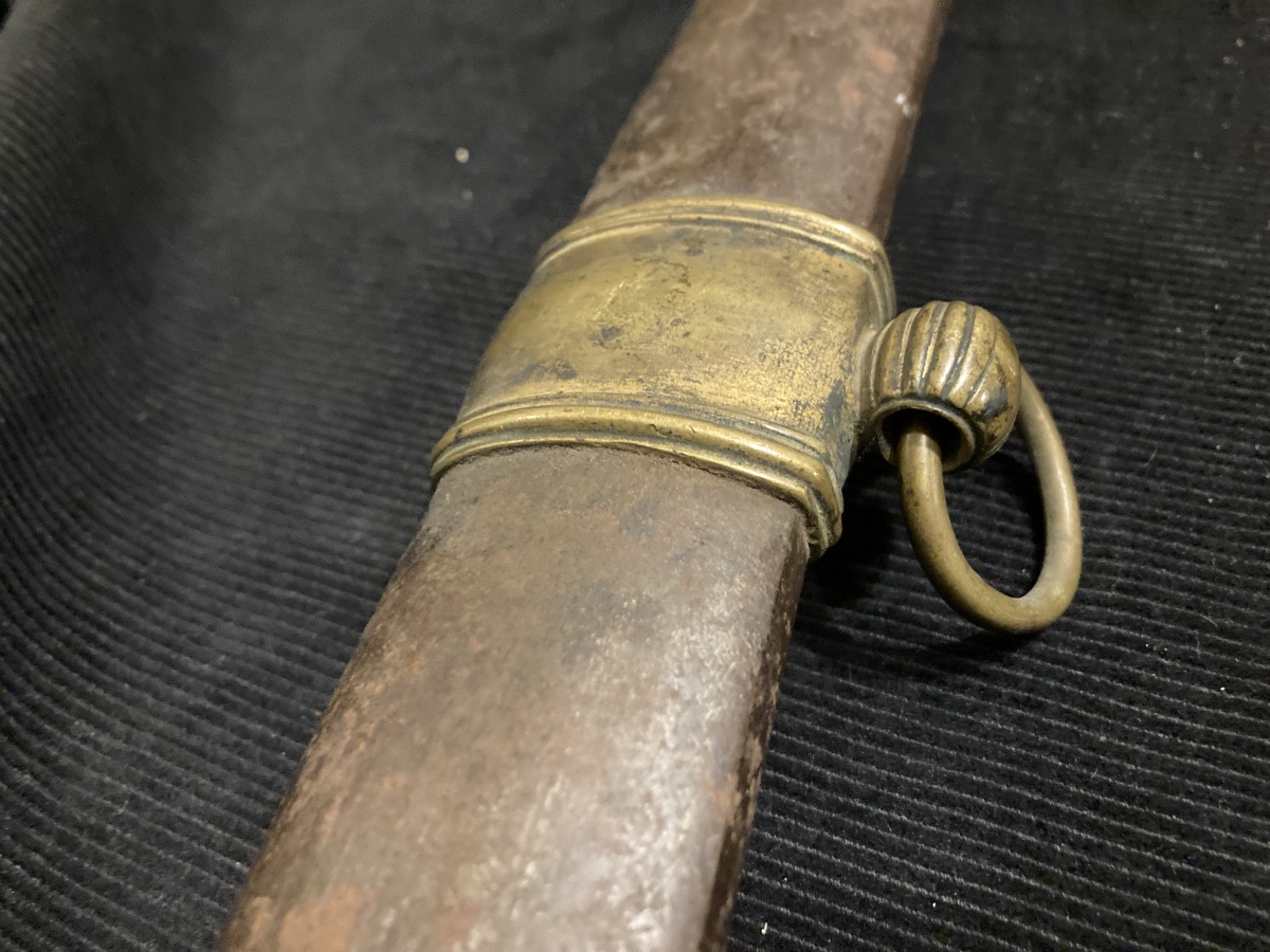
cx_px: 635
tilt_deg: -49.0
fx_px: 1027
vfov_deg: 49.7
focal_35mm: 28
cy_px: 476
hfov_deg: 63.4
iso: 640
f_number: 1.8
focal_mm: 3.99
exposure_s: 1/25
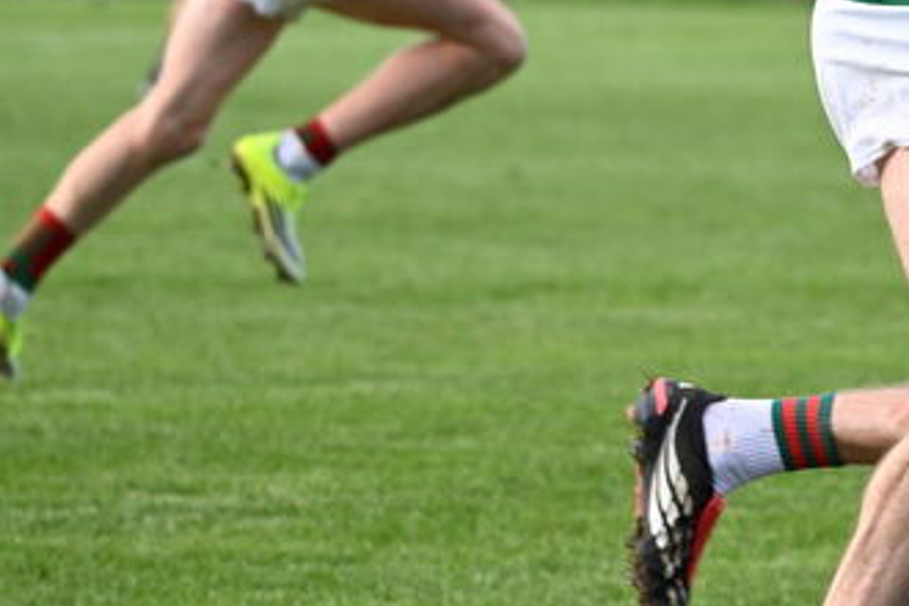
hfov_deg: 4.2
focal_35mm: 485
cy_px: -67
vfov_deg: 2.8
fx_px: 12245
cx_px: 1058
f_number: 6.3
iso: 1250
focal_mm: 200
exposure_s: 1/1000
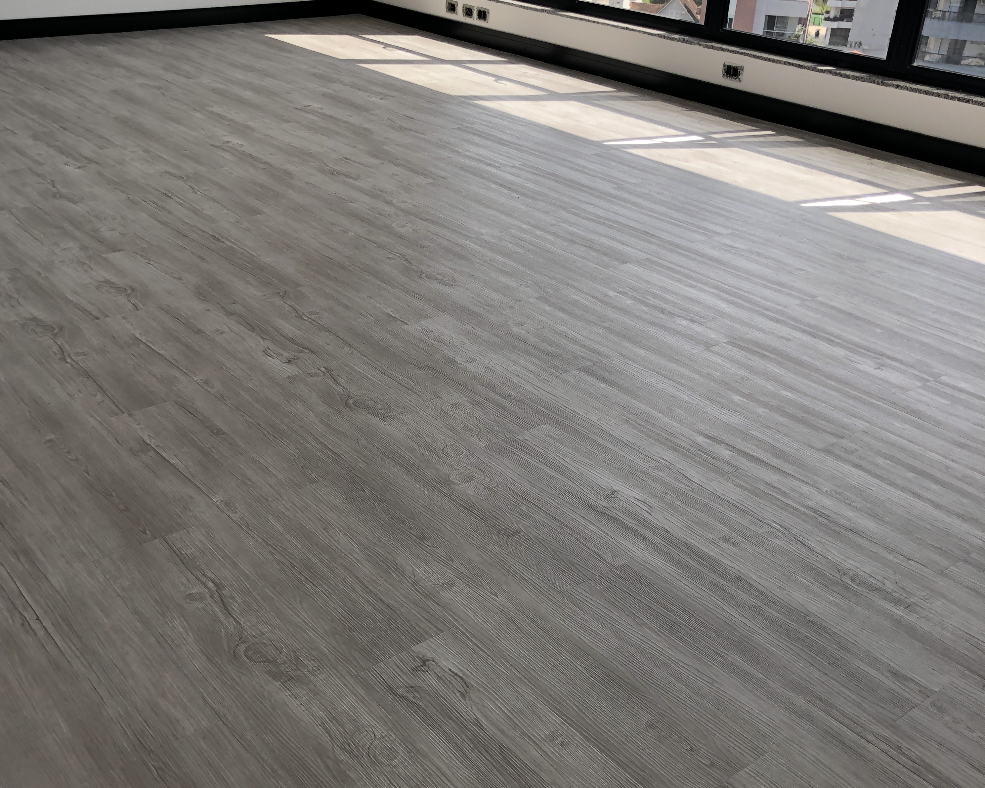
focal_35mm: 37
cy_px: 462
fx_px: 1079
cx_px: 487
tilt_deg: -29.8
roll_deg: -3.9
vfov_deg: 40.0
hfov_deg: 49.1
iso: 20
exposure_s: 1/134
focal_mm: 4
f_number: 1.8
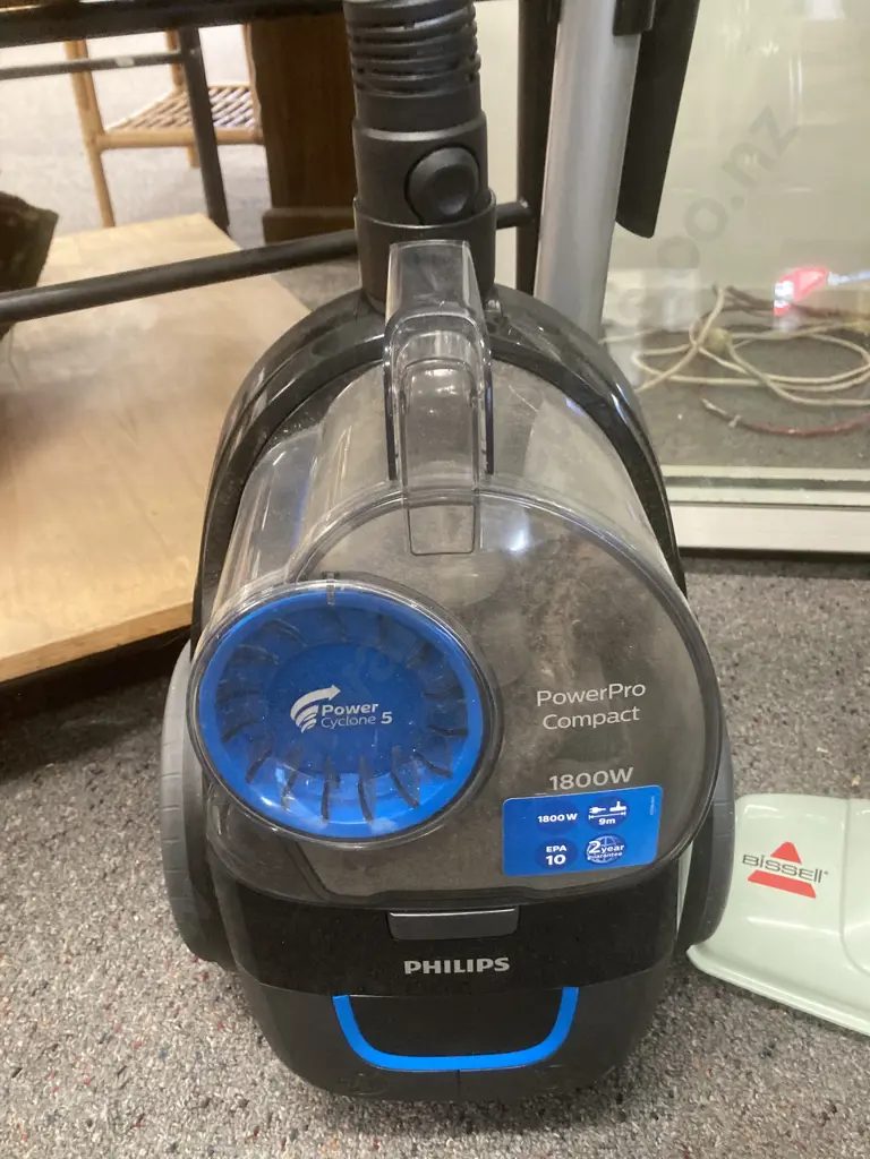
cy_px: 580
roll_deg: +2.0
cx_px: 435
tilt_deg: -36.7
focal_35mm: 28
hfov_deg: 49.7
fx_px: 938
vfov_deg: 63.4
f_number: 1.8
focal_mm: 3.99
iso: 250
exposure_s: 1/33
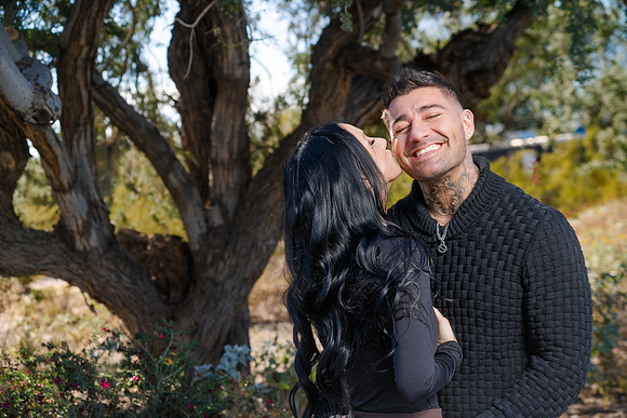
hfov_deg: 27.7
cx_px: 314
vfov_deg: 18.7
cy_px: 209
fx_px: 1272
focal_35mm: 73
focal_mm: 73
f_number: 5.6
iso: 100
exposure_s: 1/250
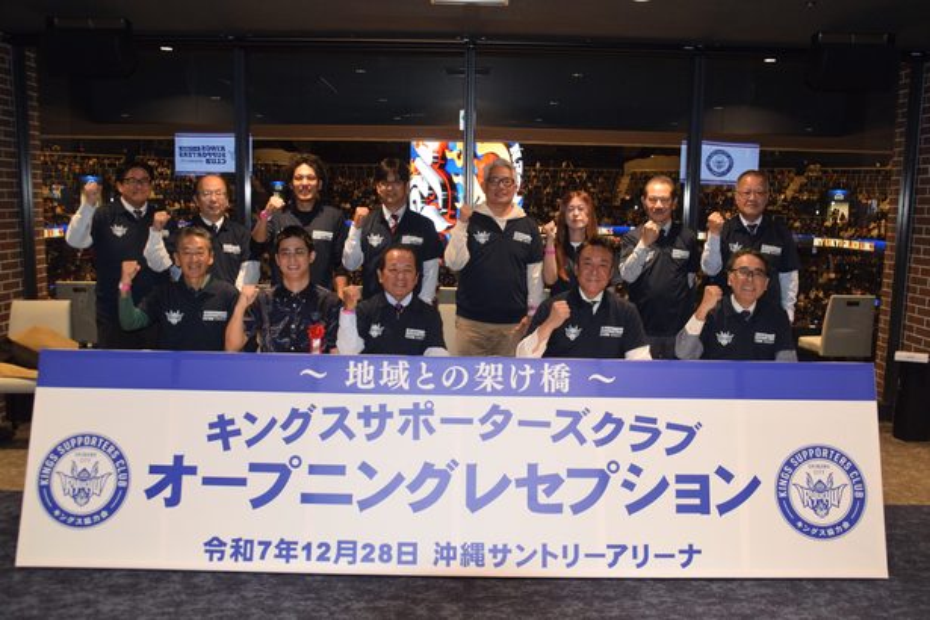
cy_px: 310
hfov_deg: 57.2
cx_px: 465
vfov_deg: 40.0
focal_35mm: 33
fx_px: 852
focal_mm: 22
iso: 1600
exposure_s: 1/60
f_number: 5.6
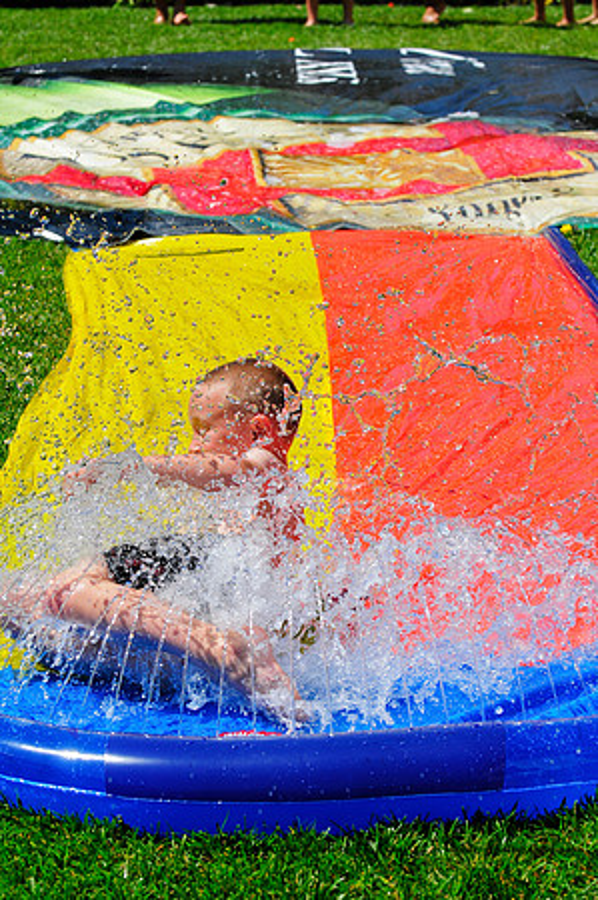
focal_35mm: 105
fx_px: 2622
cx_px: 299
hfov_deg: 13.0
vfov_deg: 19.5
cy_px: 450
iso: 200
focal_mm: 70
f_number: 7.1
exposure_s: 1/800
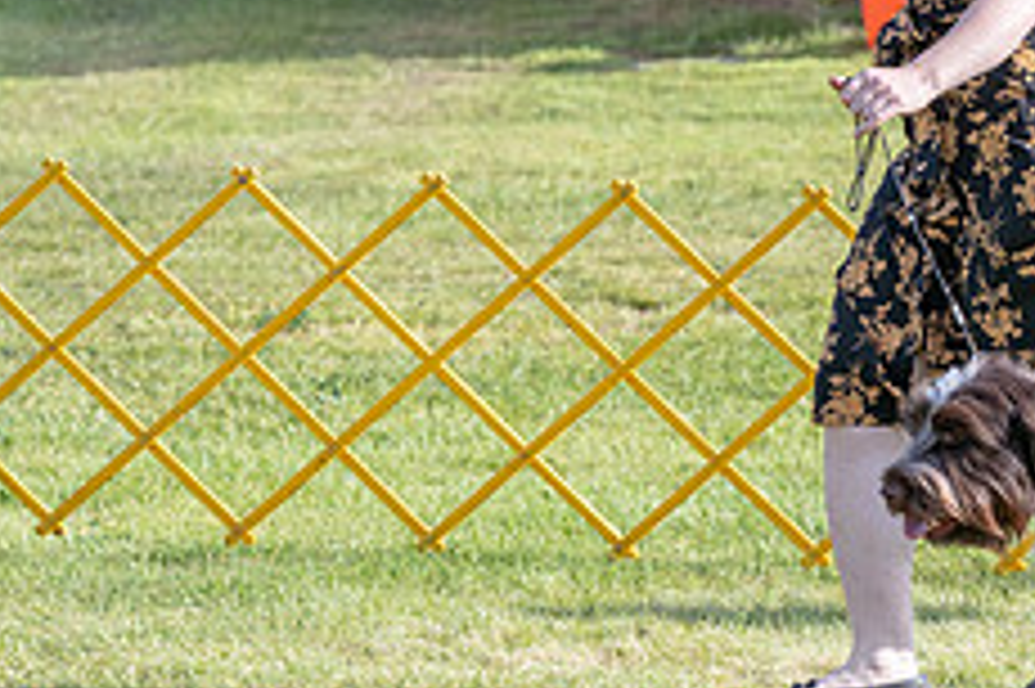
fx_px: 10917
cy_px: 58
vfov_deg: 3.6
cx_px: 1019
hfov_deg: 5.4
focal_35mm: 380
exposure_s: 1/1250
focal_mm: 130
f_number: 5.6
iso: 400
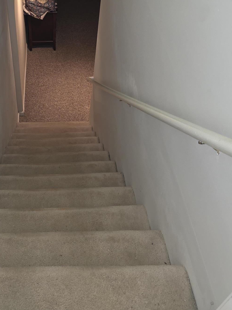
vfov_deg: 44.1
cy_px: 54
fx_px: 357
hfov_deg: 35.1
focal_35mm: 40
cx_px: 54
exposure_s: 1/40
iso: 100
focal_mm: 6.3
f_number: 1.7
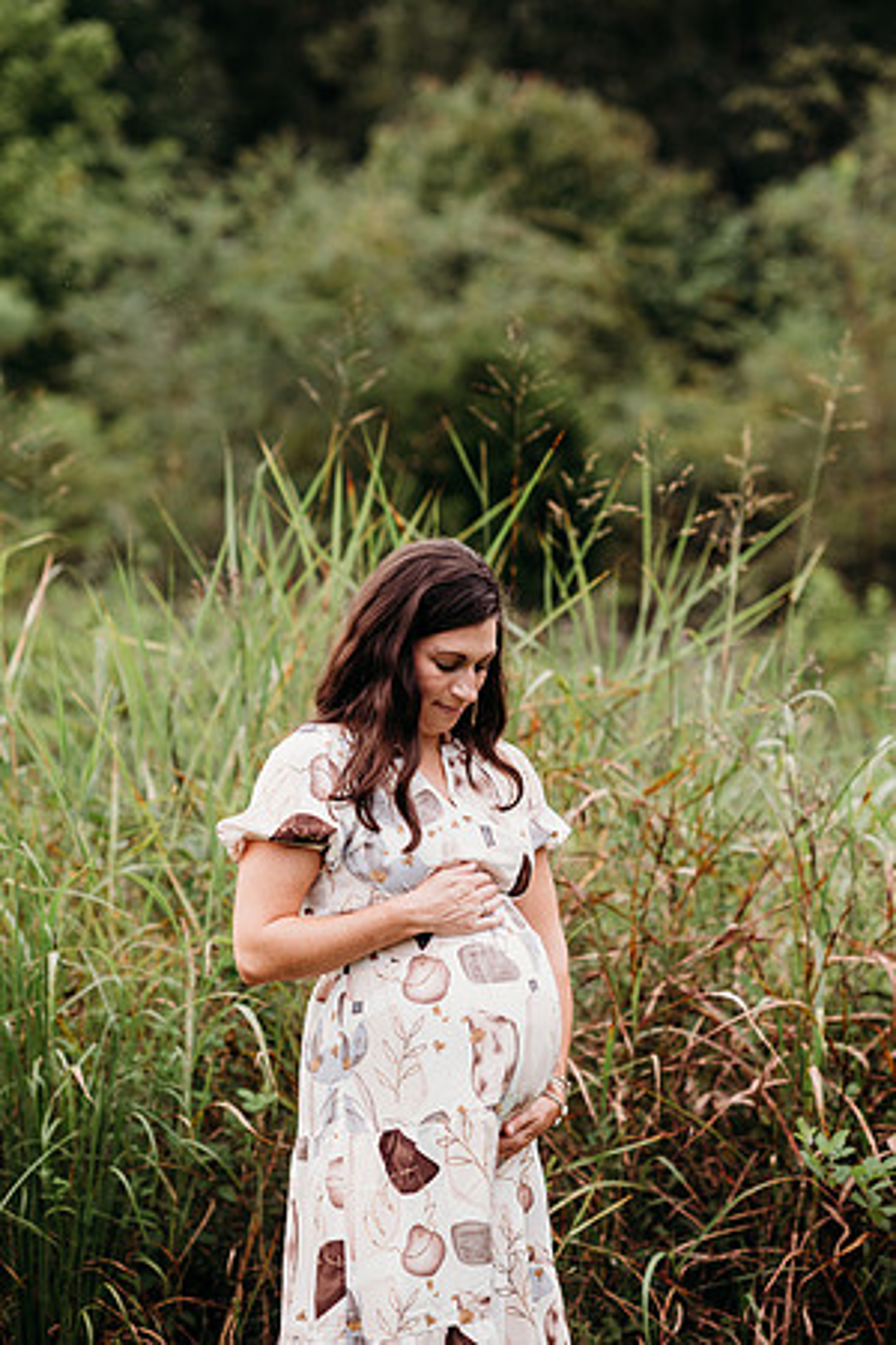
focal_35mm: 85
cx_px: 448
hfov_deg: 16.1
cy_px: 672
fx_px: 3173
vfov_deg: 23.9
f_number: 2.5
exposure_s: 1/200
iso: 320
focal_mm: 85
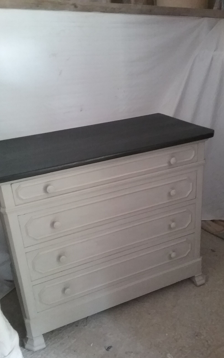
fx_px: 322
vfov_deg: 58.1
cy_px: 180
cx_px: 101
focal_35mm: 33
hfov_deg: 38.3
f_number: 2.2
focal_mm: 3.3
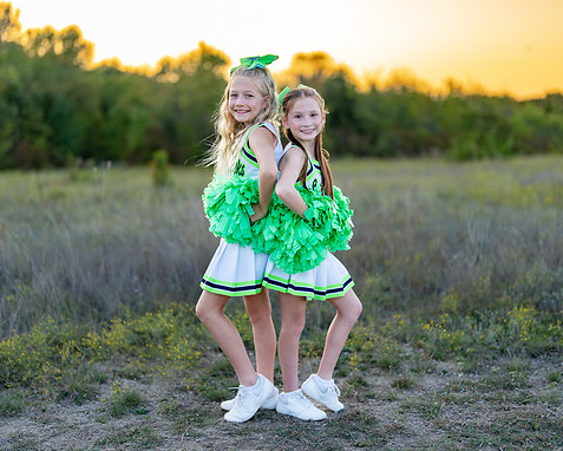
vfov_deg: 26.3
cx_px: 282
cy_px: 224
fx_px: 967
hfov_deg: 32.5
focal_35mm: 58
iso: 100
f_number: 1.2
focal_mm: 50
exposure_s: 1/640
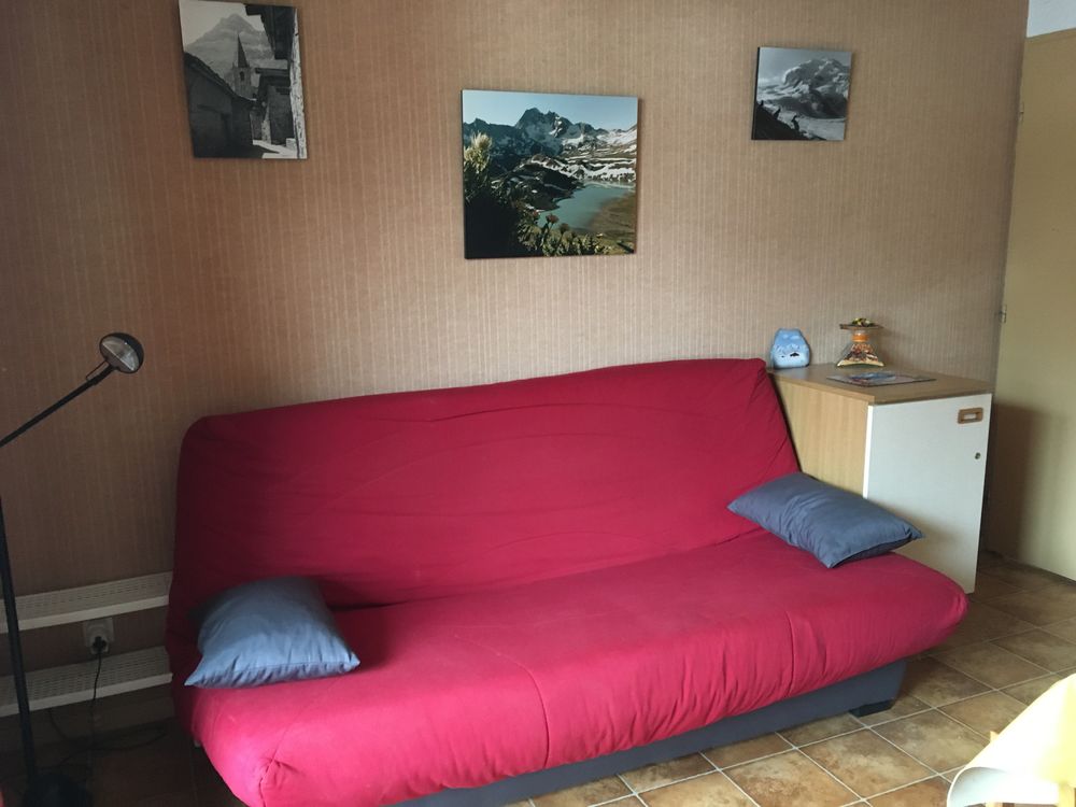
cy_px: 404
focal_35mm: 29
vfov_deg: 48.2
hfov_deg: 61.7
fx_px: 901
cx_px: 538
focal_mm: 4.15
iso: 200
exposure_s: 1/25
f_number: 2.2
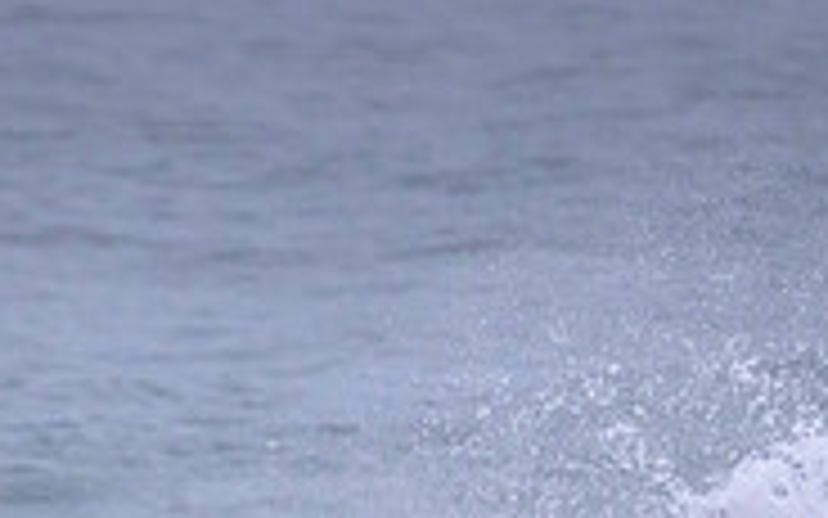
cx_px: 526
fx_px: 58129
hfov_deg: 0.8
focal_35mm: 2576
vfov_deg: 0.5
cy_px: 818
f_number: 11
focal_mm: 800
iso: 3600
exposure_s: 1/2000
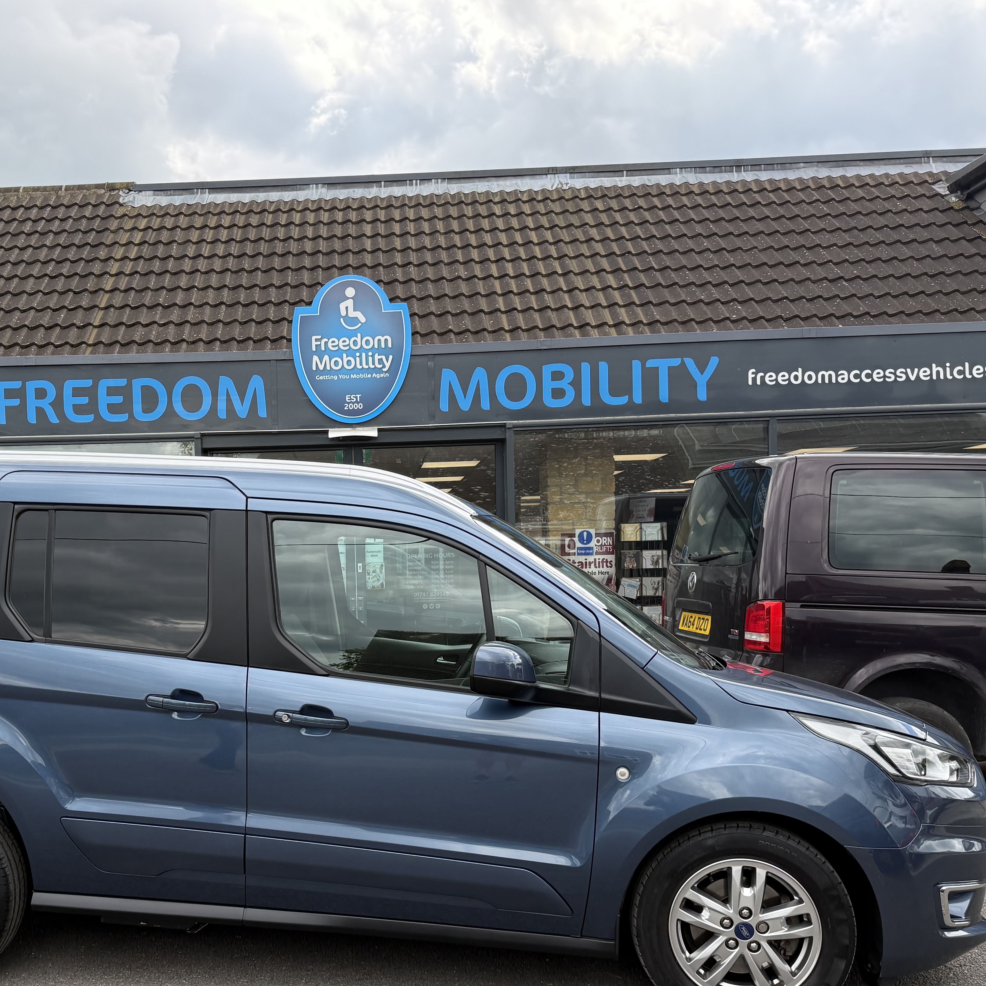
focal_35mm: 34
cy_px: 585
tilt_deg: +1.1
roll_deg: +0.2
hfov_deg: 47.6
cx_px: 323
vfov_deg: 48.2
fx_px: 1096
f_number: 1.78
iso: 100
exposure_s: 1/1156
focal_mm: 6.76
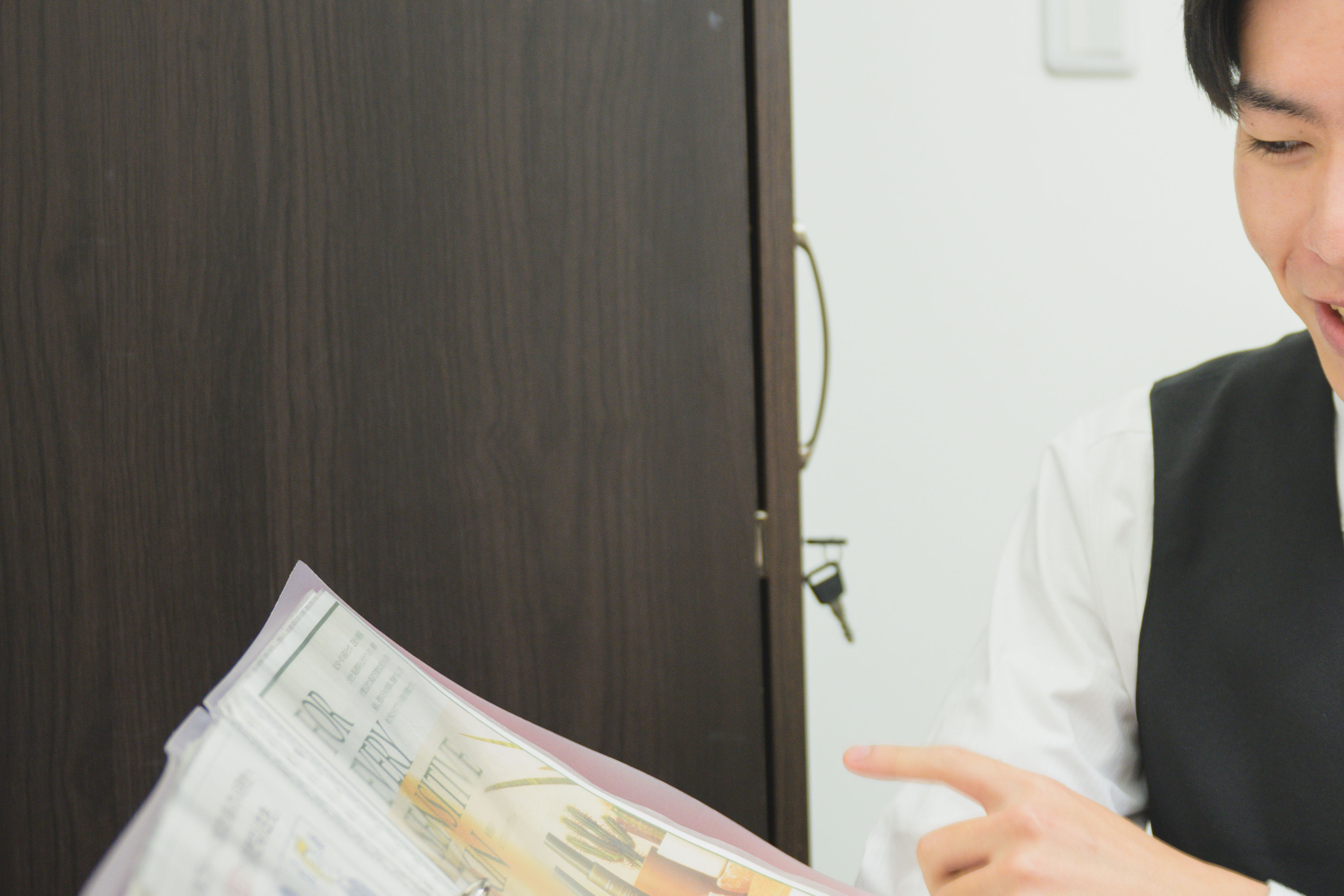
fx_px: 2879
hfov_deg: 24.9
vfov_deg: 17.7
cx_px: 1373
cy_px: 516
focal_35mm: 77
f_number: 2.8
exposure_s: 1/160
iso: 500
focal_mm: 34.5
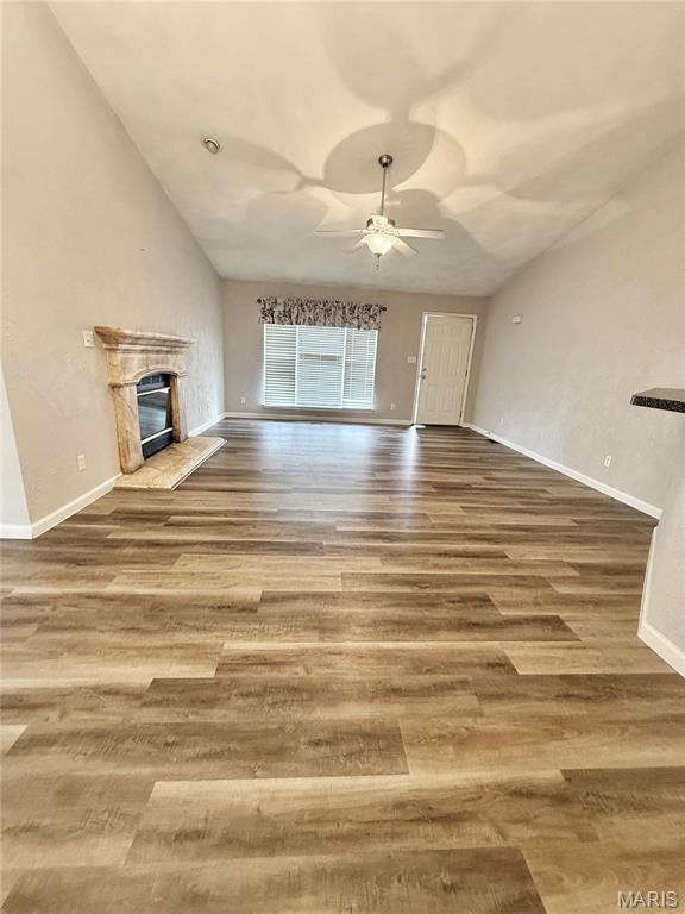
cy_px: 457
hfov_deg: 85.7
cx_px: 342
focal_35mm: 14
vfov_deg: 102.1
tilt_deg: -14.8
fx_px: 369
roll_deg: -3.9
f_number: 2.2
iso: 320
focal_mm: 2.22
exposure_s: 1/60
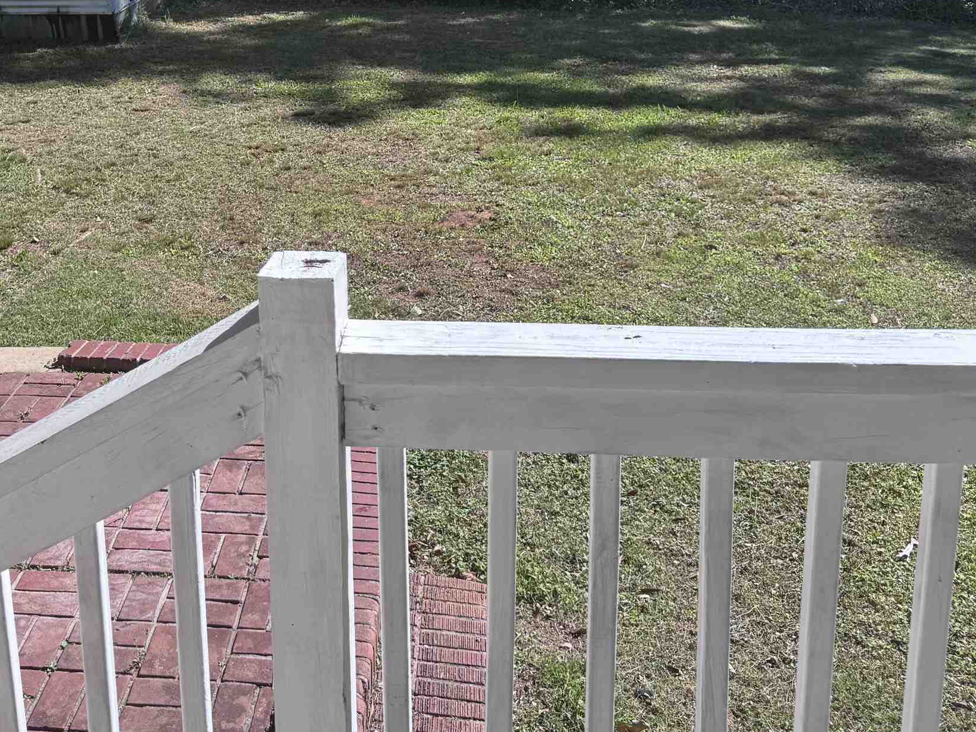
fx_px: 1269
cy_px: 98
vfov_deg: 31.0
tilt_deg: -14.1
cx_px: 323
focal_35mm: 45
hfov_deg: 41.5
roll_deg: +1.7
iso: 80
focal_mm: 6.76
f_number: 1.78
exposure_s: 1/2041
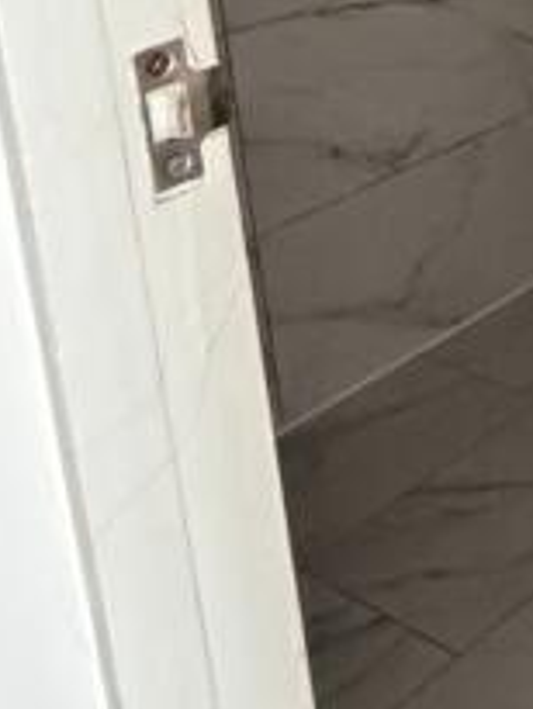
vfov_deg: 24.7
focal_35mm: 70
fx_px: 1436
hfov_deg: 16.5
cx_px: 1031
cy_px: -173
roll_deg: +1.1
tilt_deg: -12.2
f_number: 2.2
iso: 1250
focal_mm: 2.22
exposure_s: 1/60
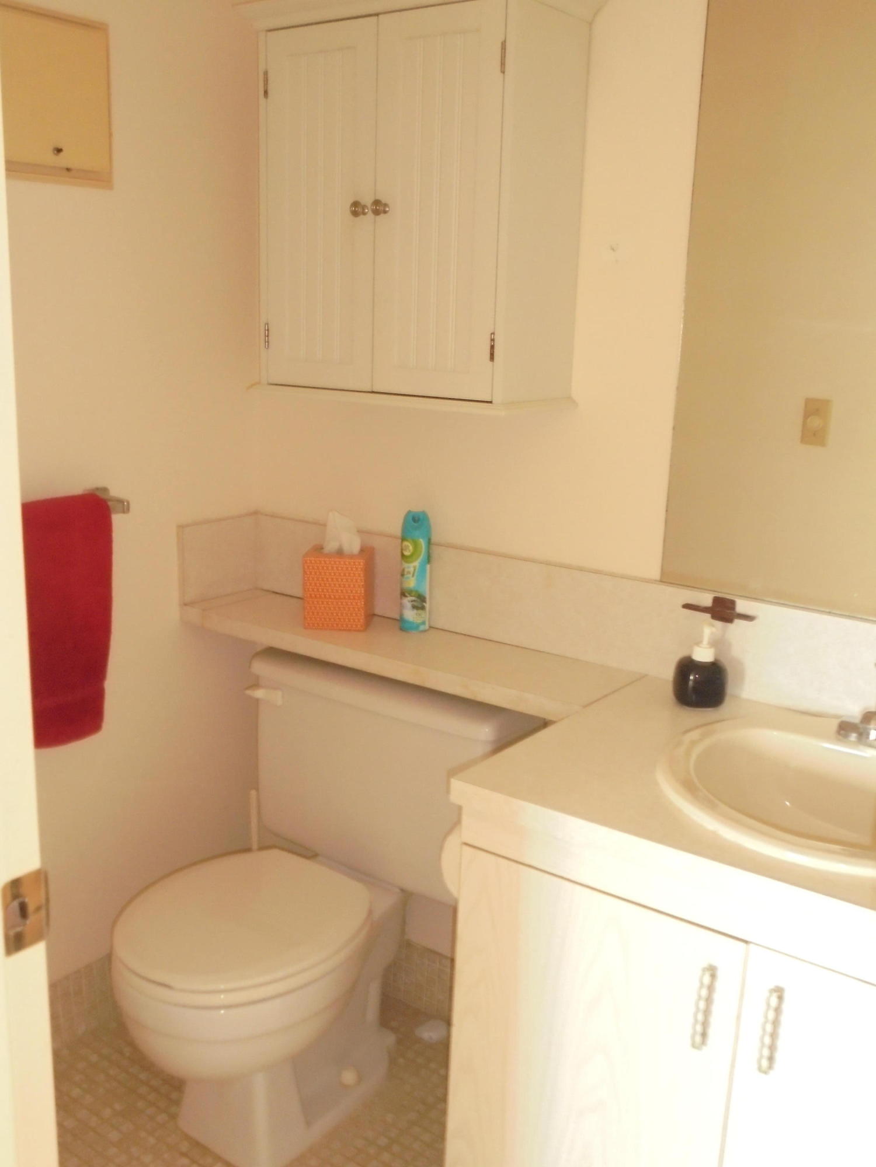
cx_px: 438
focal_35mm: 34
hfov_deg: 41.8
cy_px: 584
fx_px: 1147
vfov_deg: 54.0
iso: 400
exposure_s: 1/6
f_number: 4
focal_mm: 6.1
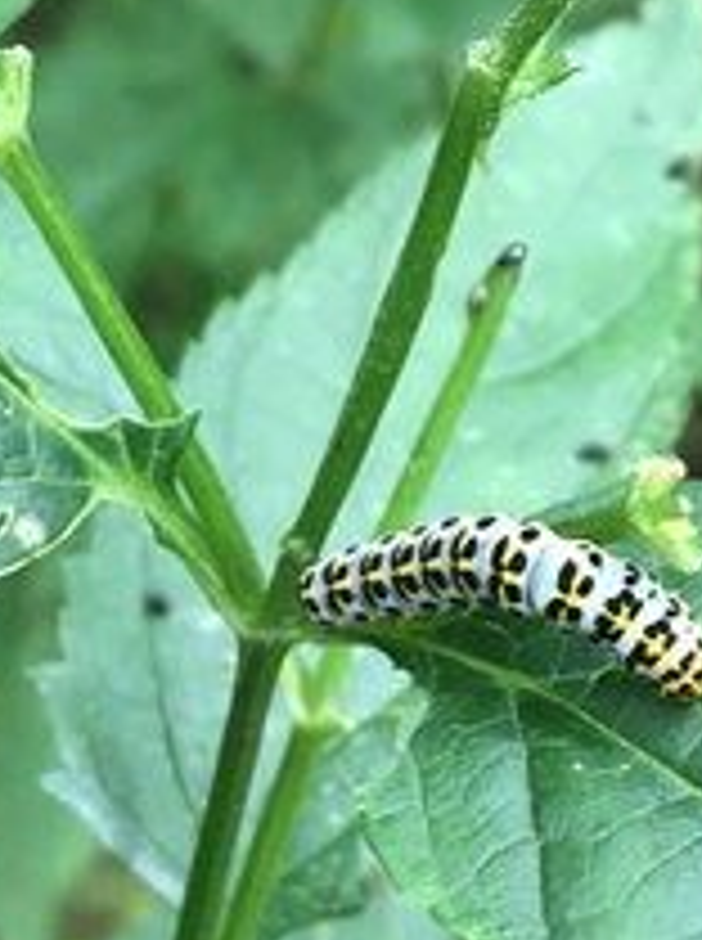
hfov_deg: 16.4
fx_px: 2414
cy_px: 193
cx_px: 616
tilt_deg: -55.5
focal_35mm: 89
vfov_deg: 21.8
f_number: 2.2
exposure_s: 1/33
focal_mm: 4.15
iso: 25
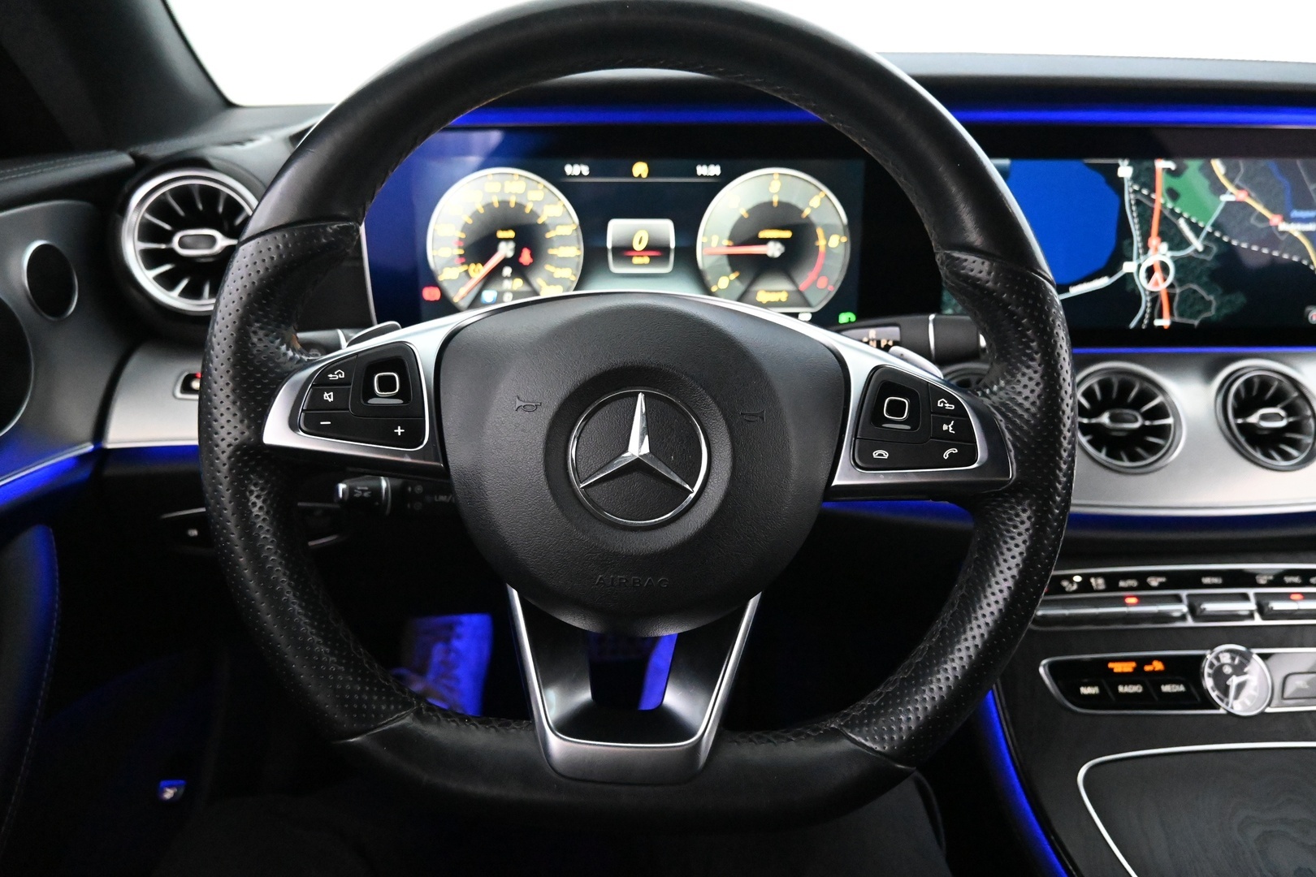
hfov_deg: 73.7
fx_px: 877
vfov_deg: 53.1
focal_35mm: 24
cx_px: 658
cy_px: 438
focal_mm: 16
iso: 10000
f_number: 3.5
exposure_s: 1/60
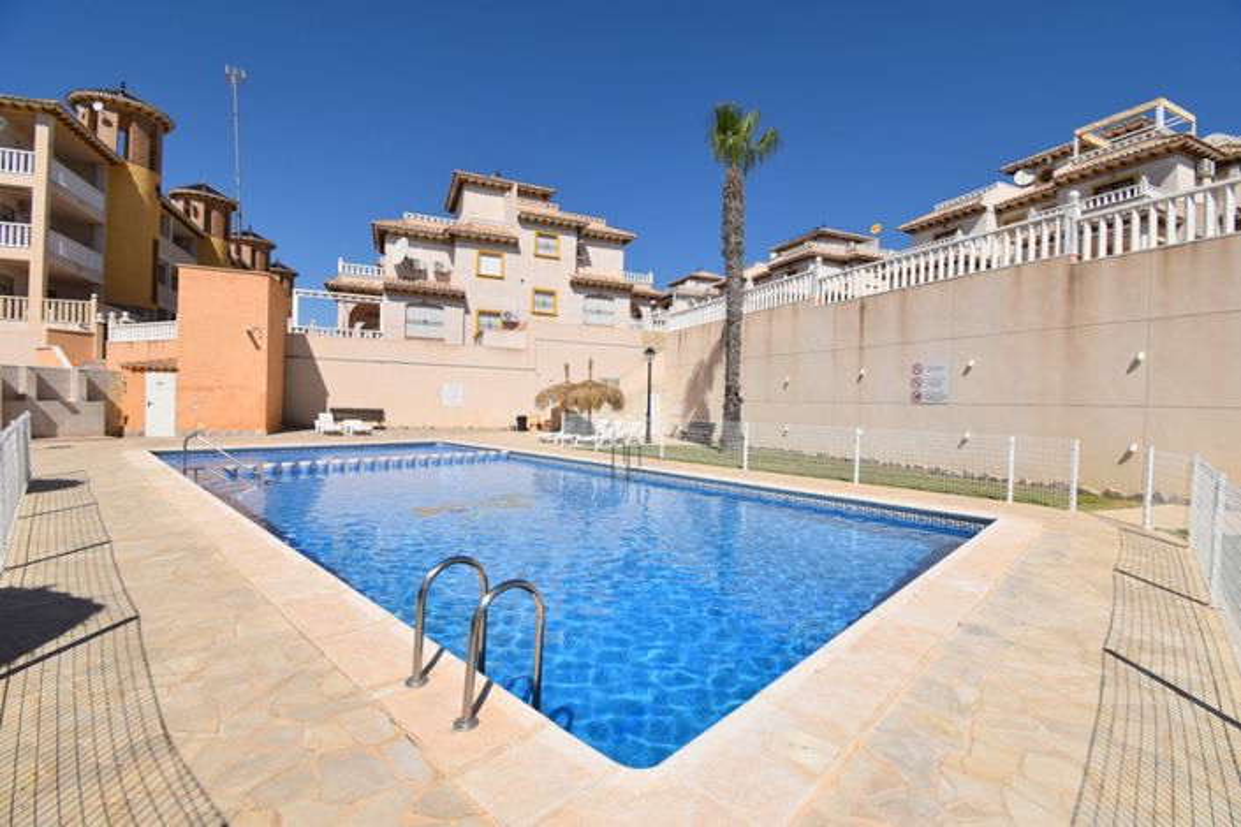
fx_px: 517
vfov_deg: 77.3
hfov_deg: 100.4
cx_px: 620
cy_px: 414
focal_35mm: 15
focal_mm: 10
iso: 100
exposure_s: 1/400
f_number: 10
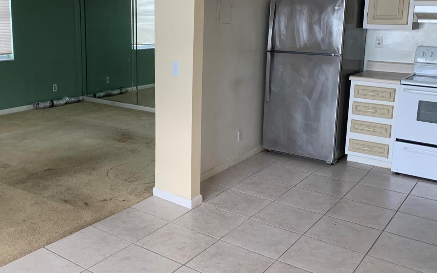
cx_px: 155
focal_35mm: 38
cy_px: 107
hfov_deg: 50.8
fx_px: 453
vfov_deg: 33.5
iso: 100
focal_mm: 4.25
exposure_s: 1/99
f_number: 1.8
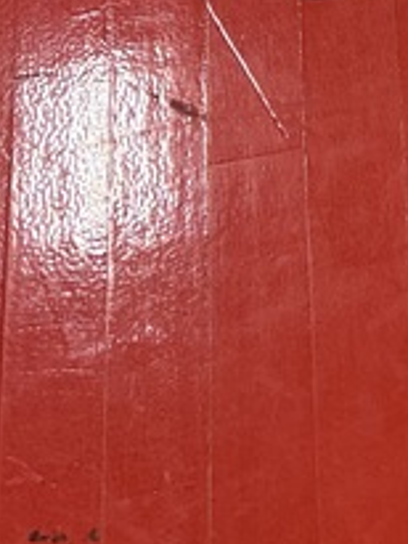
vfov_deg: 14.3
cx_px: 874
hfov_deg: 11.0
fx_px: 1884
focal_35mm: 120
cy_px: -456
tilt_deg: -56.6
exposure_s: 1/60
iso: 160
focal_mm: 6.76
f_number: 1.78
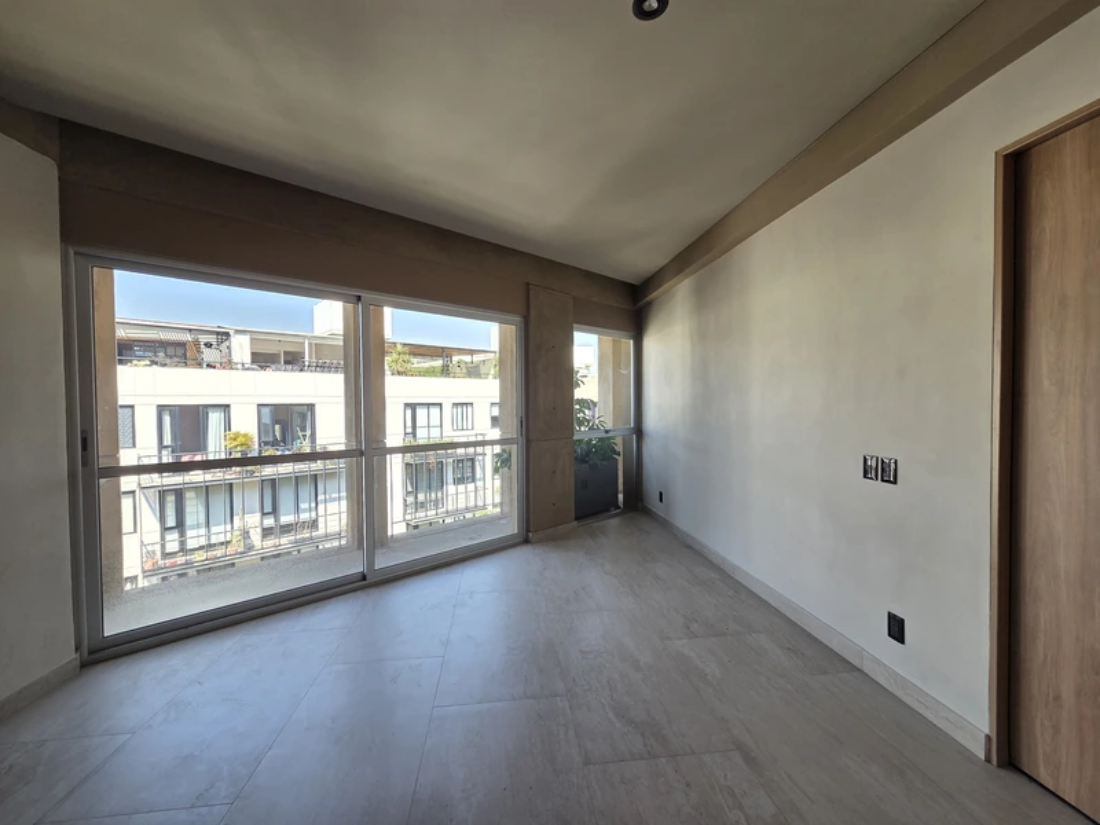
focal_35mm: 13
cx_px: 550
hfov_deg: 106.2
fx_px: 413
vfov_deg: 89.9
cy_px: 412
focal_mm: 2.2
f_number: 2.2
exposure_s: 1/185
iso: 50
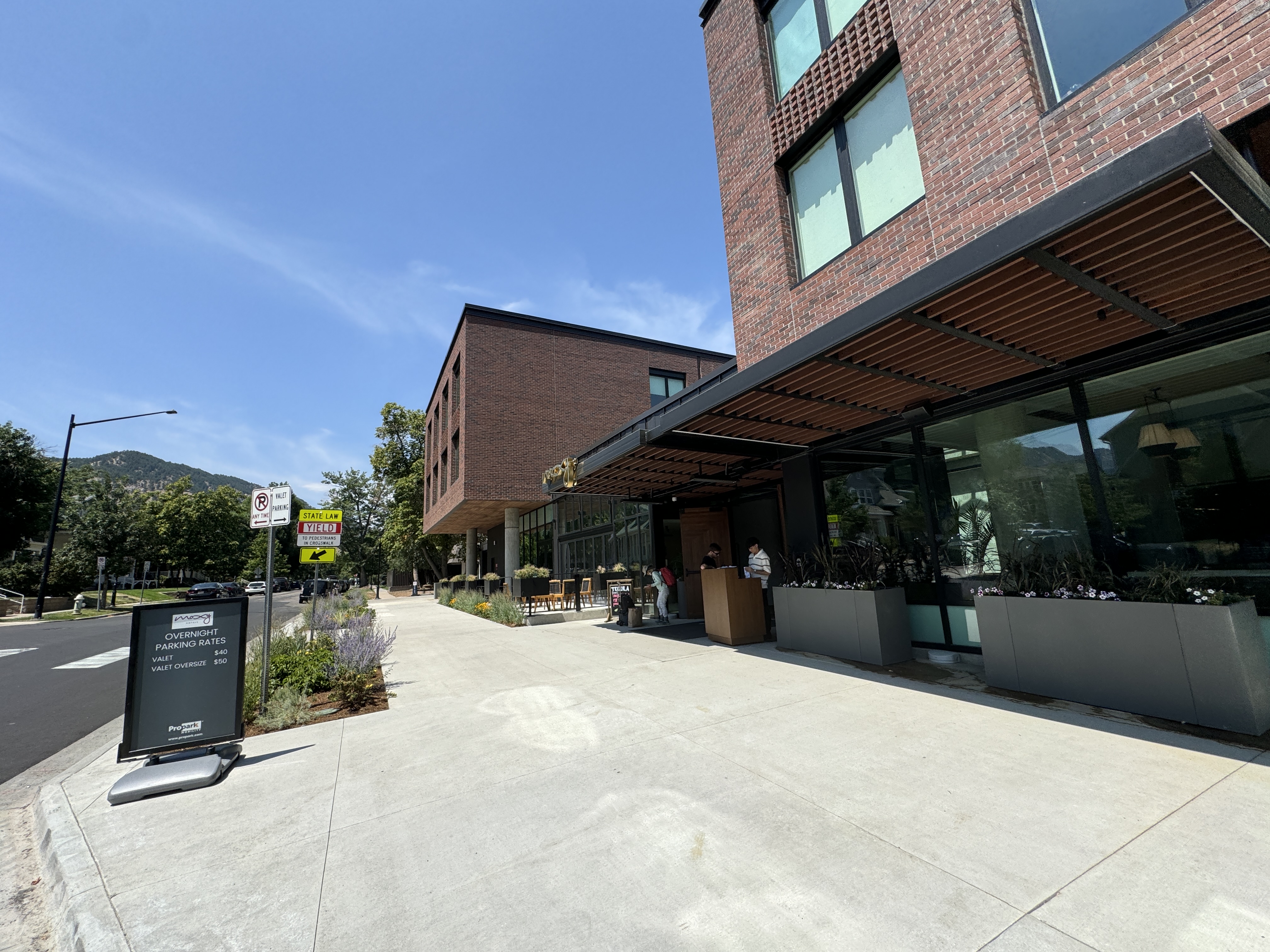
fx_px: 514
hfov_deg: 102.1
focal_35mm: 14
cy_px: 476
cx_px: 635
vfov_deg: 85.7
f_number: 2.2
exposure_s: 1/1477
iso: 50
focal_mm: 2.22
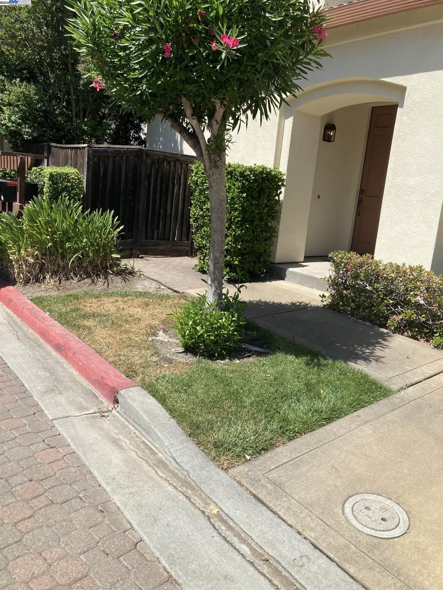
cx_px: 222
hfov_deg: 49.7
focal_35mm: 28
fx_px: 478
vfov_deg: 63.4
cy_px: 295
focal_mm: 3.99
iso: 20
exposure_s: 1/1715
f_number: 1.8
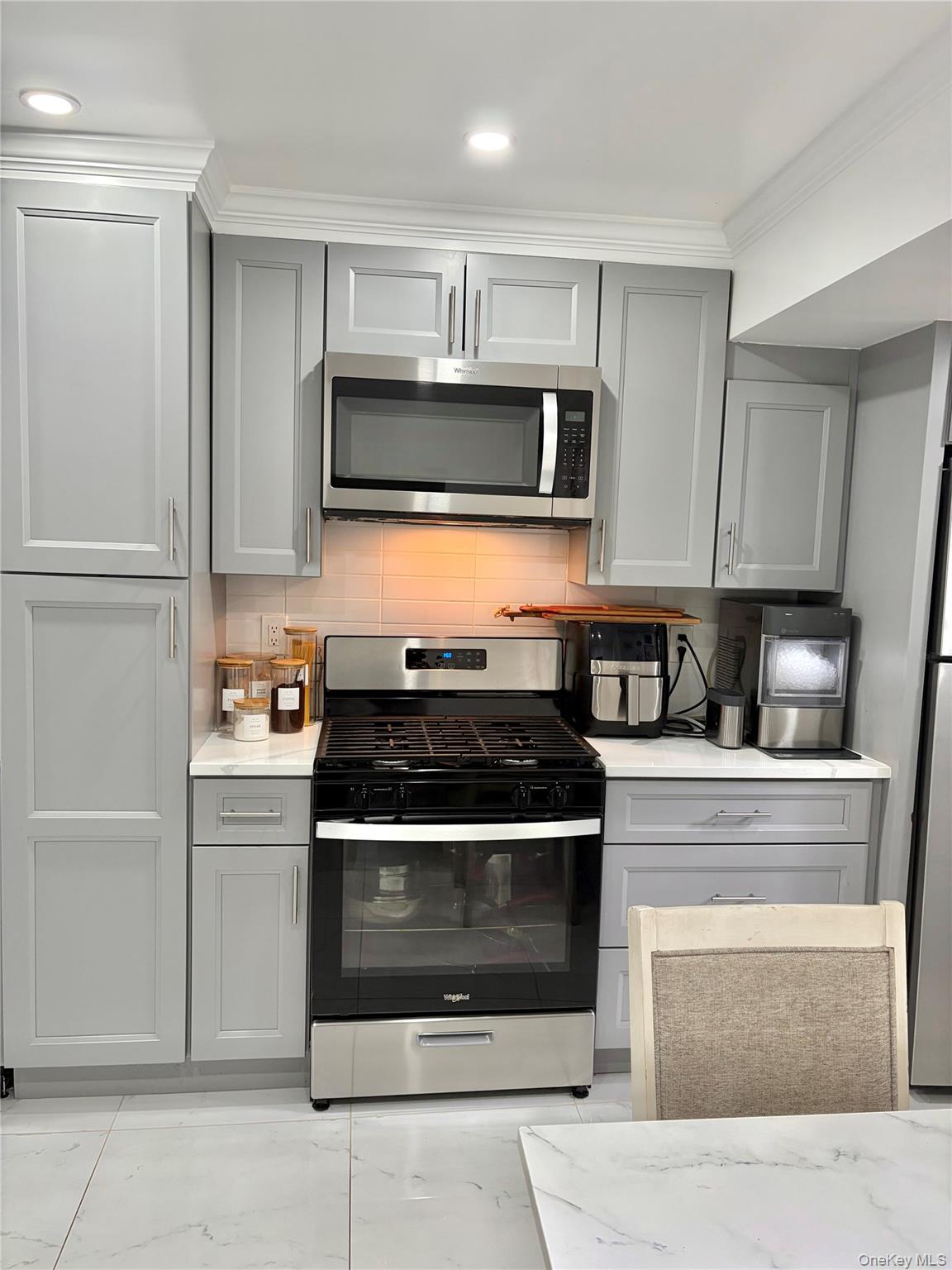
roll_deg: -2.3
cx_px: 476
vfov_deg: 67.3
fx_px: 953
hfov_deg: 53.1
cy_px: 635
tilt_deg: -6.3
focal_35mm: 26
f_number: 1.6
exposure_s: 1/60
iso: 125
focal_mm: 5.96
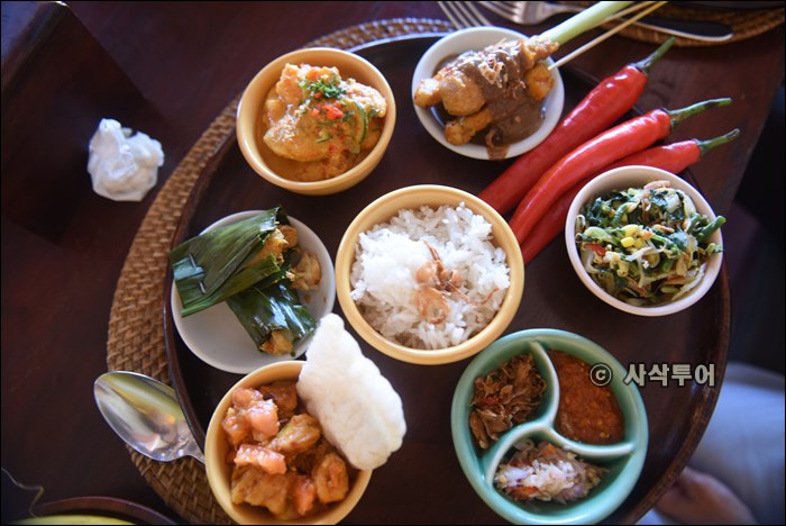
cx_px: 393
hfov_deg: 67.3
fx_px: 590
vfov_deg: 48.0
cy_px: 263
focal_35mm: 27
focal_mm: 27
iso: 640
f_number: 3.2
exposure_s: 1/40
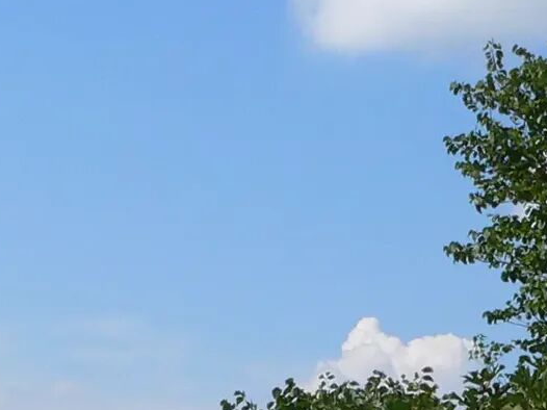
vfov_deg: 10.2
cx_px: 192
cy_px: 754
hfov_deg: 14.4
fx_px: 2164
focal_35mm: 137
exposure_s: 1/500
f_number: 5.6
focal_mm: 6
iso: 80
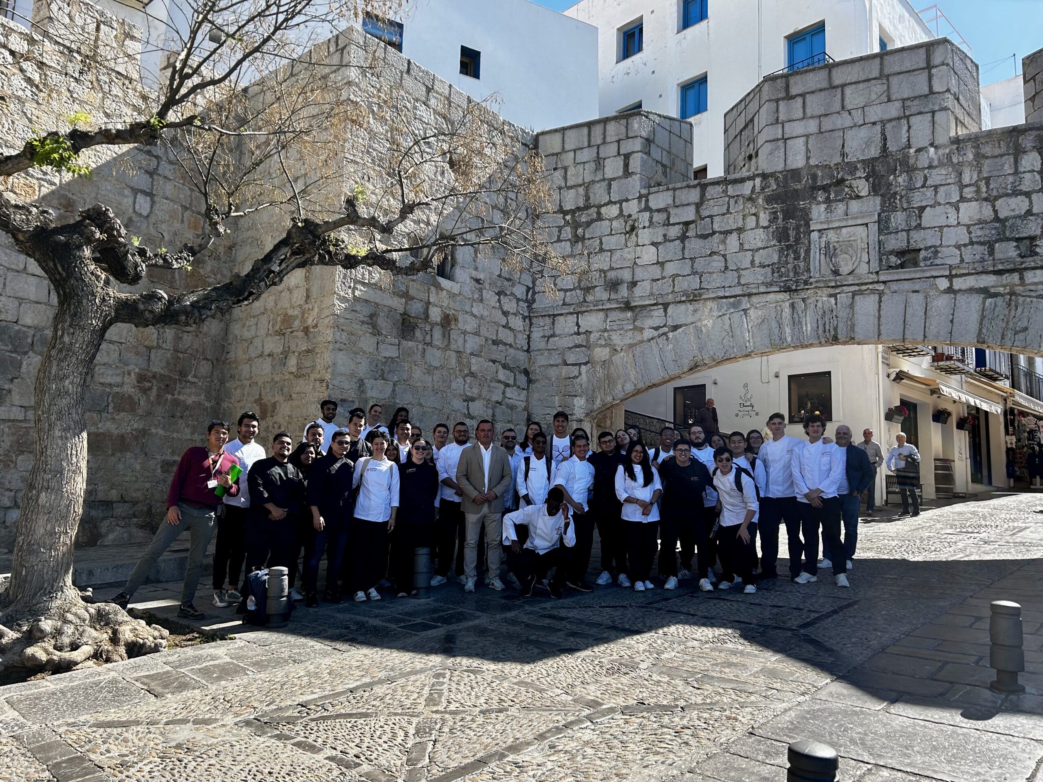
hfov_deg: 67.3
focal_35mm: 26
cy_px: 391
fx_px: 783
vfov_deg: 53.1
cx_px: 522
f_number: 1.5
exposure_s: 1/1751
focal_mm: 5.7
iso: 50
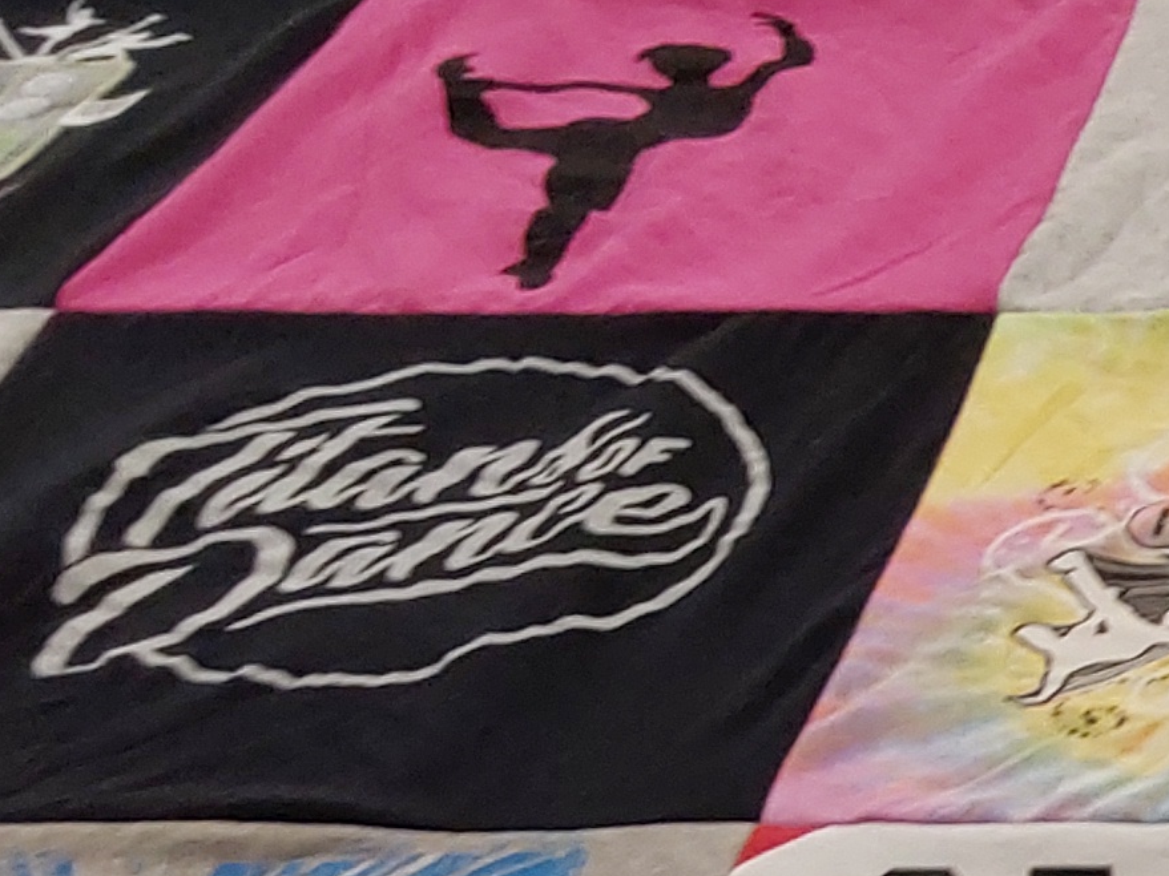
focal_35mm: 104
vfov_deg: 13.4
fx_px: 3512
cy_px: 1328
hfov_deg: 16.3
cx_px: 2006
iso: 80
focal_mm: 2.91
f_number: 1.9
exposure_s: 1/50
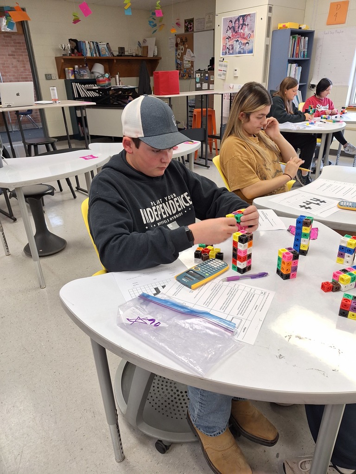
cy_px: 237
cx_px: 178
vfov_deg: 73.9
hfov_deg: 58.9
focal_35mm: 23
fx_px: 315
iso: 50
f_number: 1.8
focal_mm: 5.54
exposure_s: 1/60
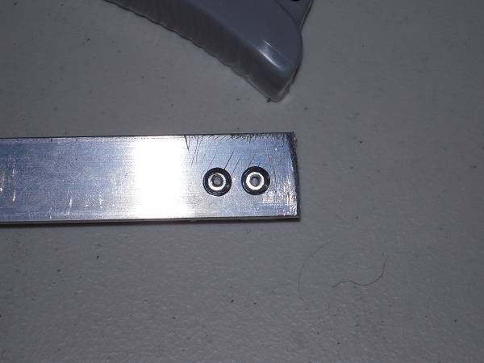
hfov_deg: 17.6
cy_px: 182
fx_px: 1566
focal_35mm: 112
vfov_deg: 13.2
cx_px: 242
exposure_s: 1/80
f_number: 5.8
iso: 100
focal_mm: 20
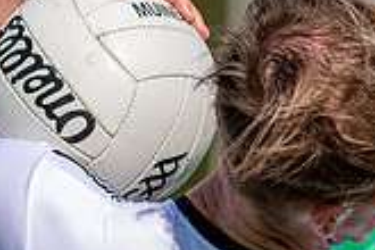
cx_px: -59
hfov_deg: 1.3
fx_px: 16447
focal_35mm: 1579
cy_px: 392
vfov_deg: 0.9
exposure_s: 1/2500
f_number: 2.8
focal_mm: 300
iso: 100
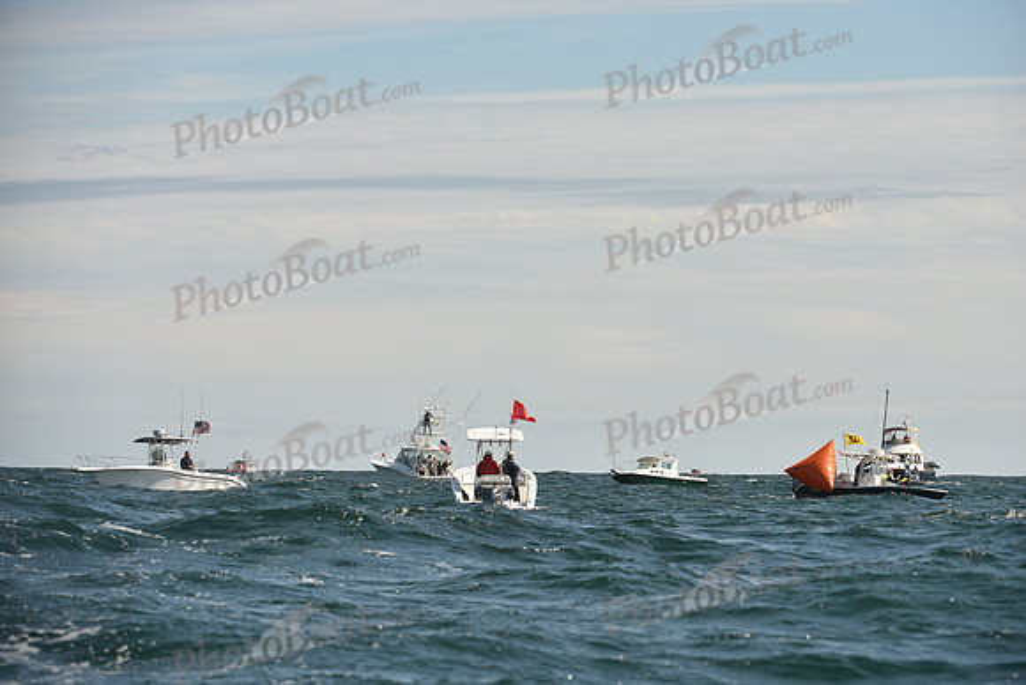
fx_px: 5701
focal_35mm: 200
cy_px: 342
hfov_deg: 10.3
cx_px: 513
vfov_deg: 6.9
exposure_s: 1/1600
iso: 250
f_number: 6.3
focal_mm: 200
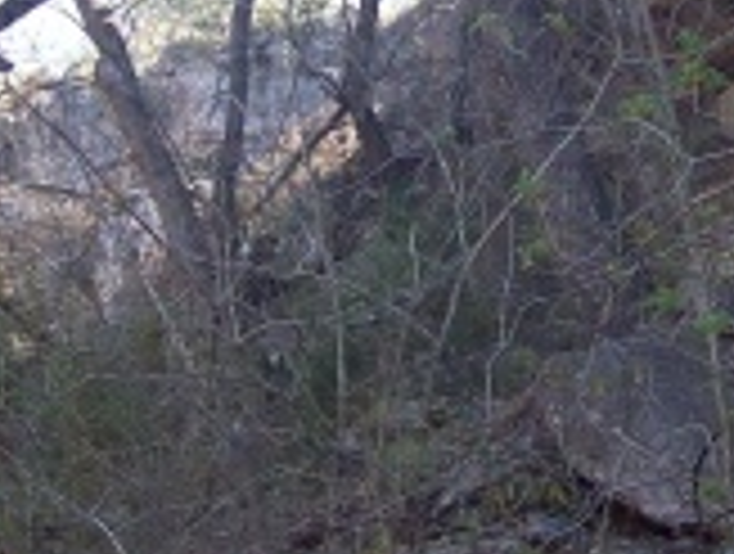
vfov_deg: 10.5
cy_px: 117
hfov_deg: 13.9
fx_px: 2996
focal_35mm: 141
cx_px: 518
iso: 80
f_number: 2.7
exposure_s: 1/123
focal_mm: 6
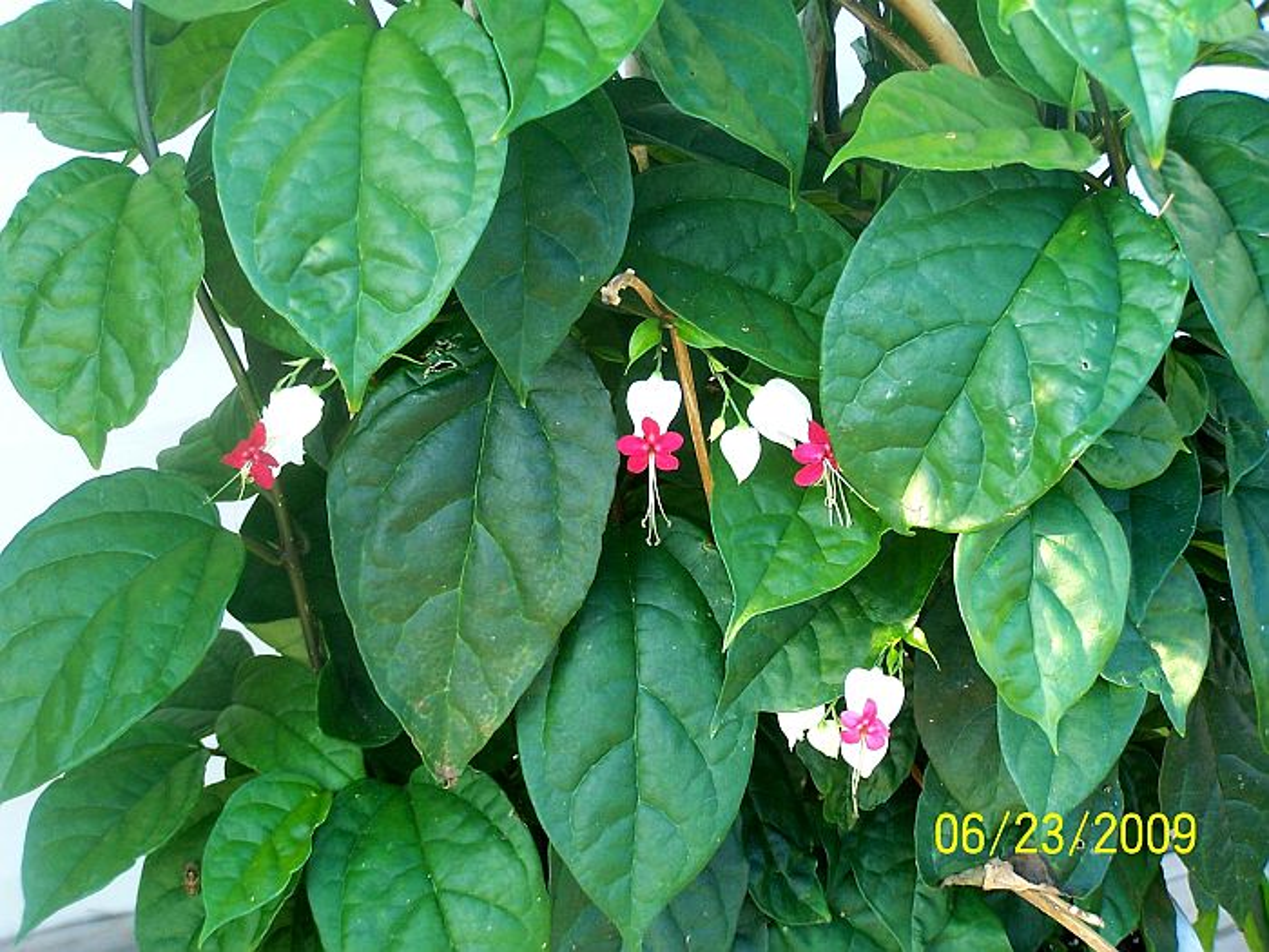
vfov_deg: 15.7
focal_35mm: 94
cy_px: 476
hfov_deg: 20.9
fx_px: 3446
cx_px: 634
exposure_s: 1/45
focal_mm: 15.6
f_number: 3.2
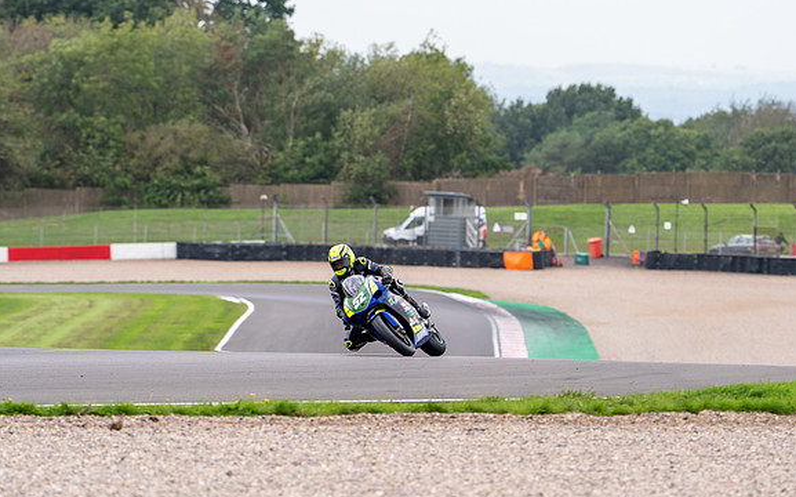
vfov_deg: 3.7
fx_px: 7763
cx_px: 404
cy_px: 210
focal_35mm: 358
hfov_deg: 5.9
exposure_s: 1/400
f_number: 5
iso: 160
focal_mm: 246
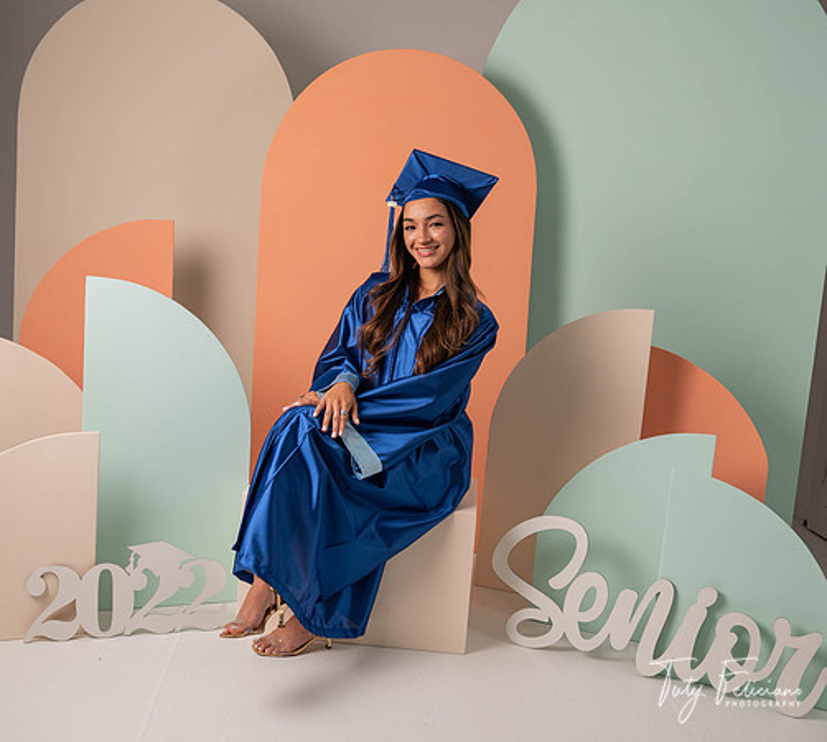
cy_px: 371
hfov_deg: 46.3
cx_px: 408
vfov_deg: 41.9
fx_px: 968
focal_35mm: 38
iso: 125
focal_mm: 30
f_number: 5
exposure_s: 1/125
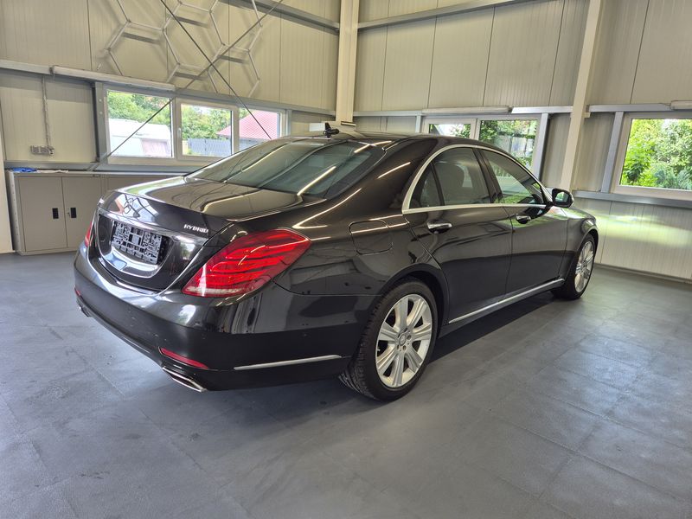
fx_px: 460
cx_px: 346
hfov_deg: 73.9
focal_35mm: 23
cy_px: 260
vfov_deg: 58.9
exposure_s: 1/61
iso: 32
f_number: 1.8
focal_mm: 5.4
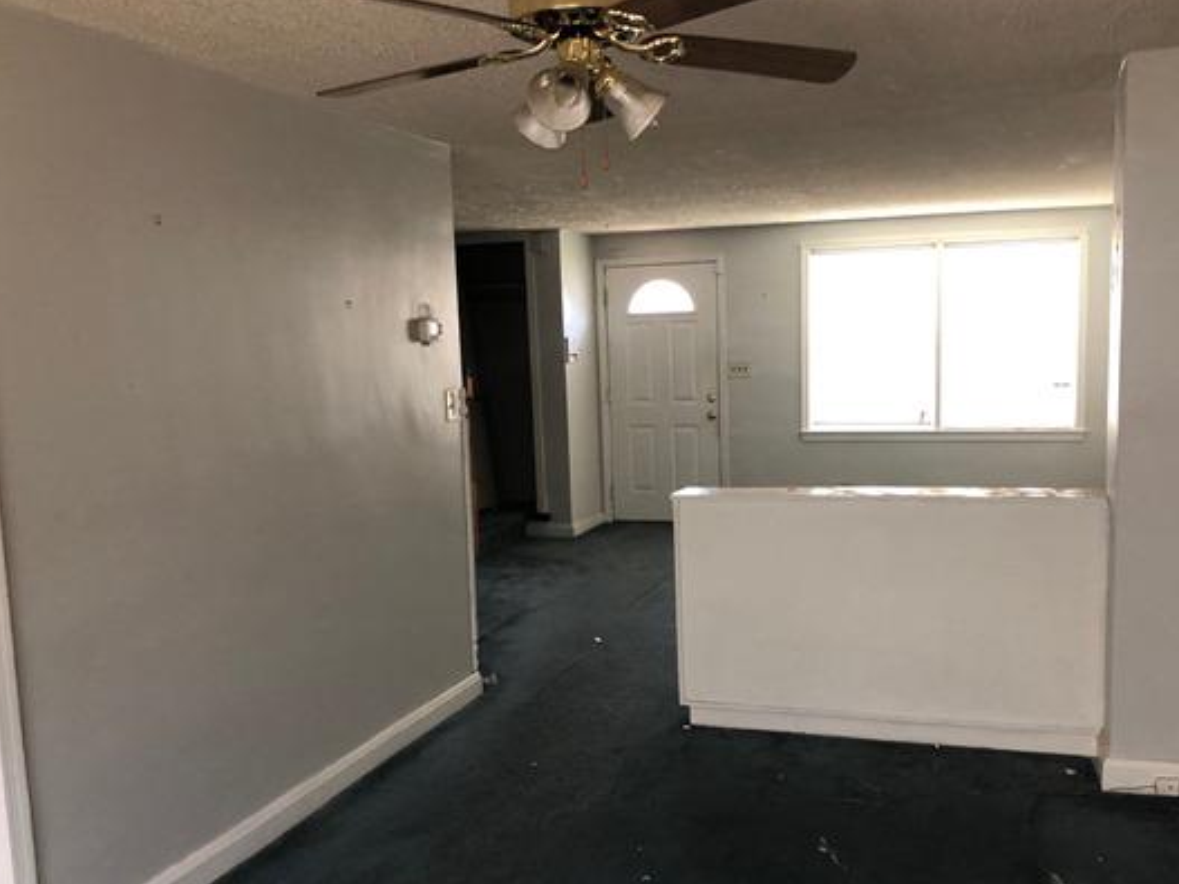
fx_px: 1158
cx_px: 644
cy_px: 508
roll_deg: +1.7
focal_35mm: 34
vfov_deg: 41.7
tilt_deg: -7.4
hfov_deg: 53.9
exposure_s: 1/15
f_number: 1.8
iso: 50
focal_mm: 4
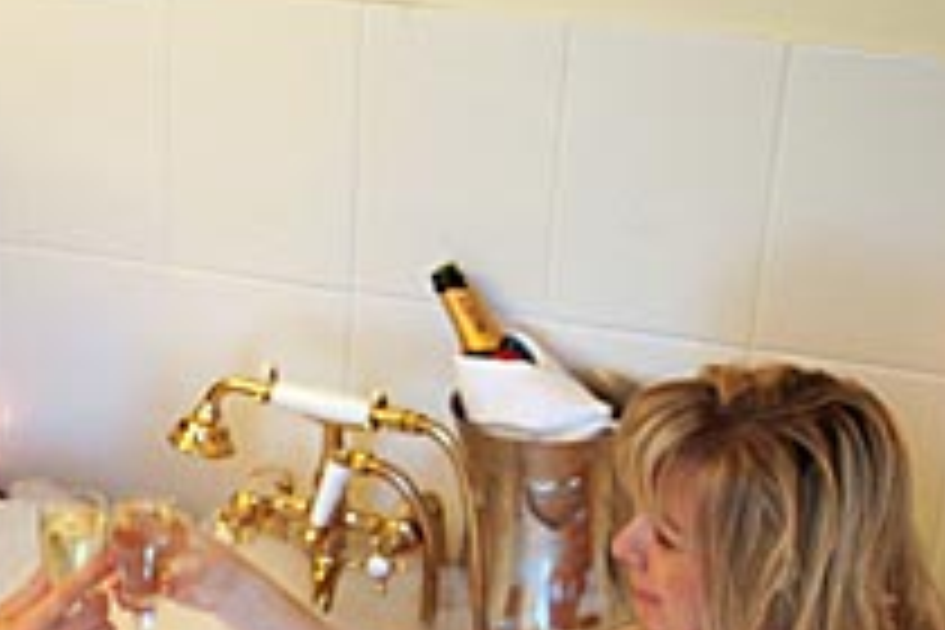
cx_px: 148
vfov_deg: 17.6
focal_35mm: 77
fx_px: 2021
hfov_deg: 25.7
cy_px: 504
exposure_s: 1/60
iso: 400
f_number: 4
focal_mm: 24
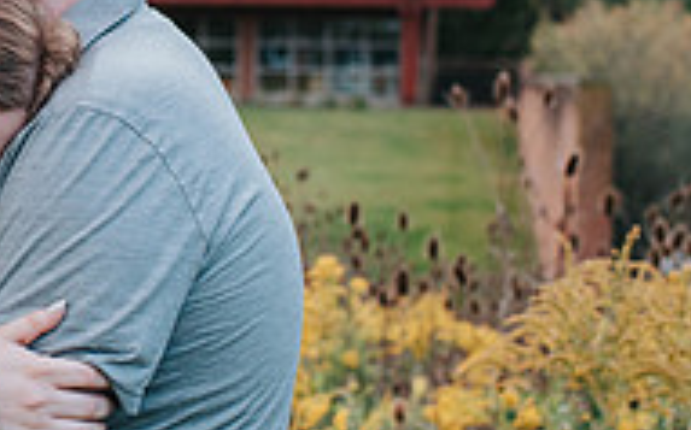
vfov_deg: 10.9
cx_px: -47
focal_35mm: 119
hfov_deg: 17.0
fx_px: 2239
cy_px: 61
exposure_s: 1/1250
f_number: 3.2
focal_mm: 35
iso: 1000
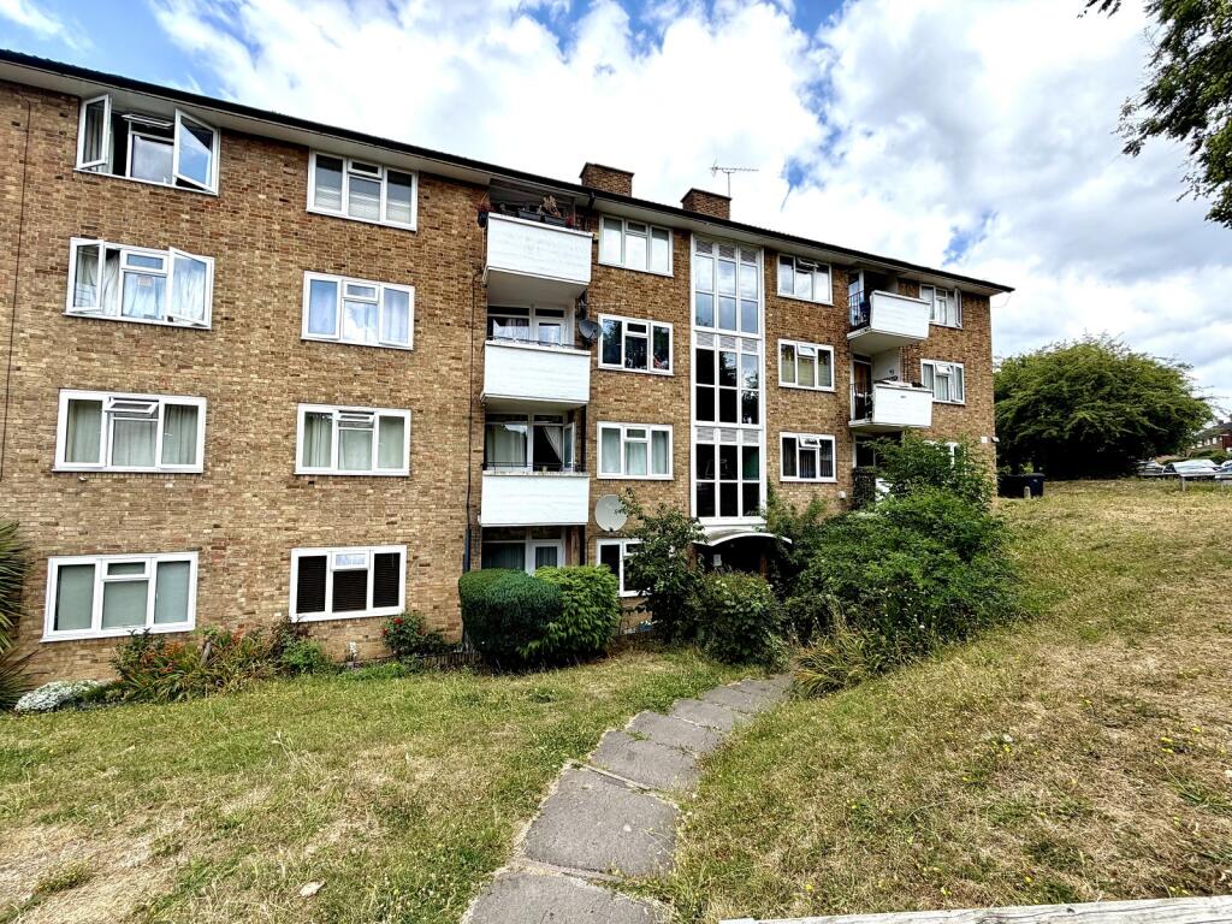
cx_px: 616
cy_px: 462
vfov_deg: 85.7
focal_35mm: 14
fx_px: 498
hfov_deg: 102.1
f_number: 2.2
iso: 32
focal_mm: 2.22
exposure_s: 1/770
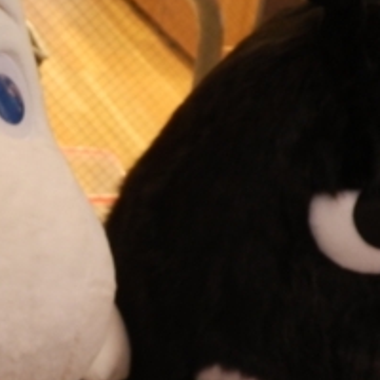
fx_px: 1155
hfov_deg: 18.1
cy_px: 299
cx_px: -13
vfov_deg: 18.5
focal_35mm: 93
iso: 200
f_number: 3.5
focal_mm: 5.4
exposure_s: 1/20
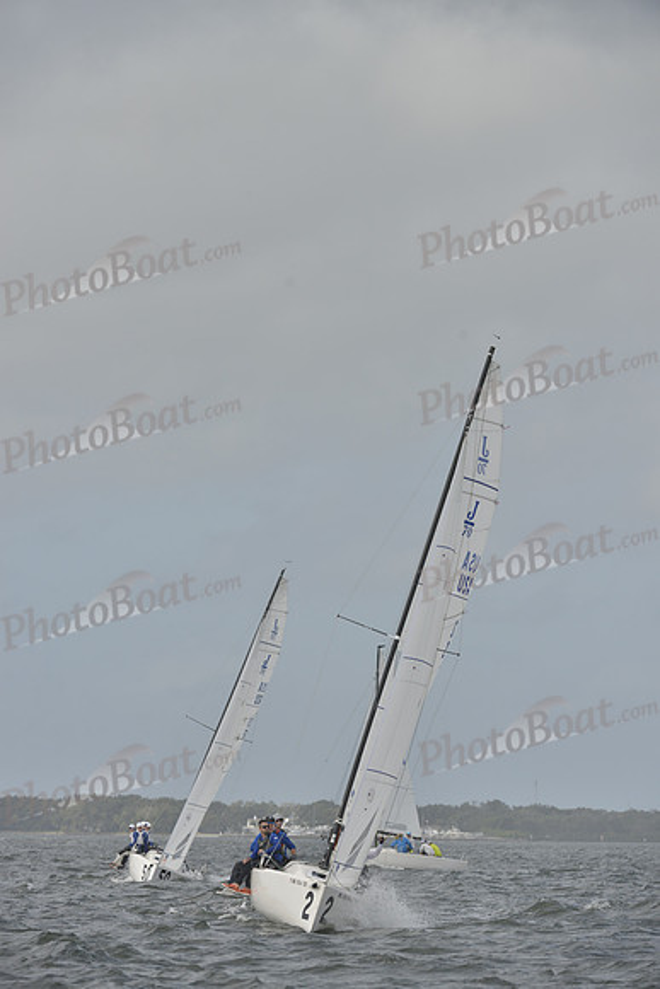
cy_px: 494
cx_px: 330
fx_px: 6596
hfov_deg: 5.7
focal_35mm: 240
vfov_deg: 8.6
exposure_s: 1/1600
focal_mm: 240
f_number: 7.1
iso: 400
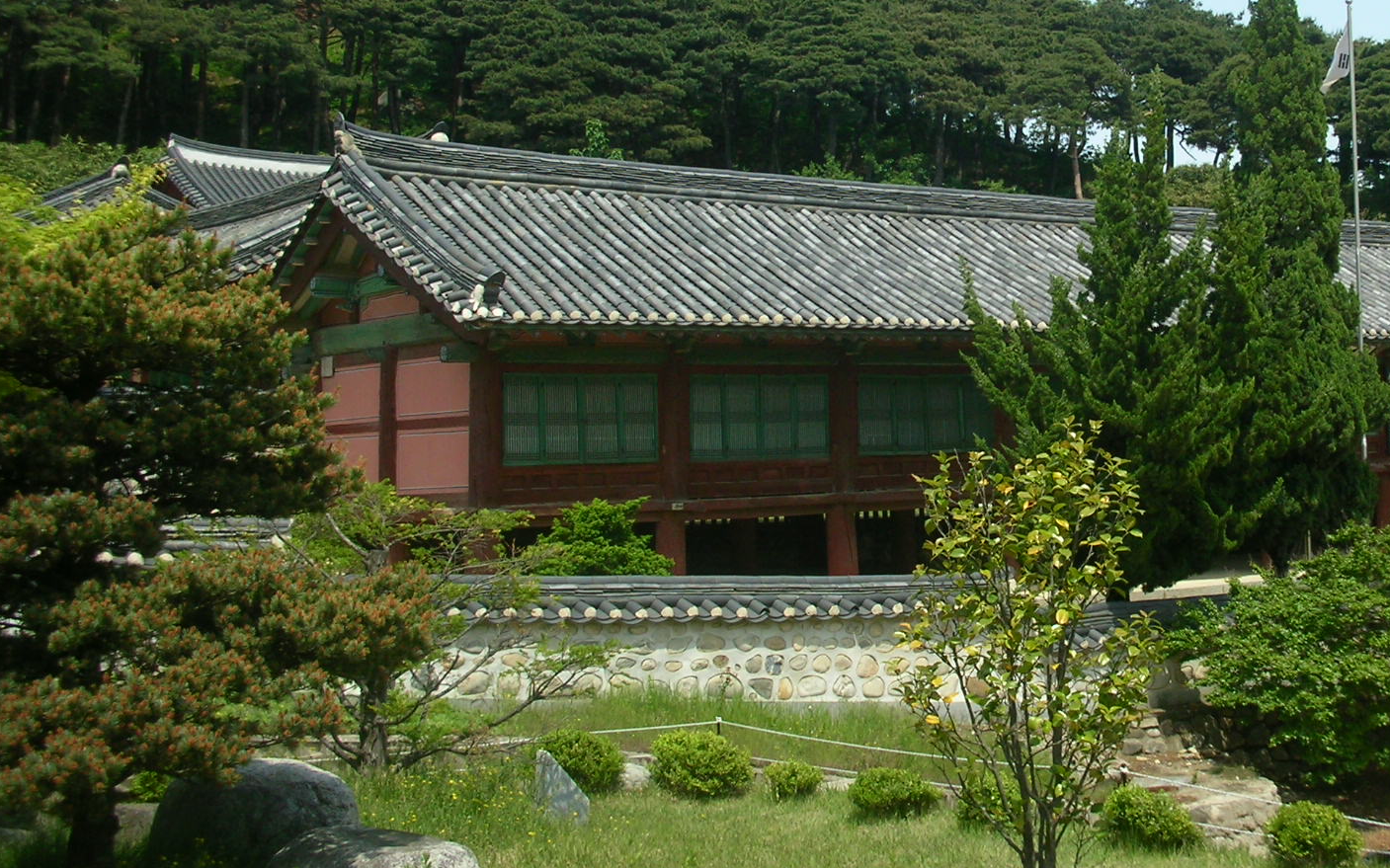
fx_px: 2045
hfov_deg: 36.9
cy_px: 269
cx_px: 990
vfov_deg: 23.8
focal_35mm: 54
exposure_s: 1/114
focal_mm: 5.8
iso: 50
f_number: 8.5
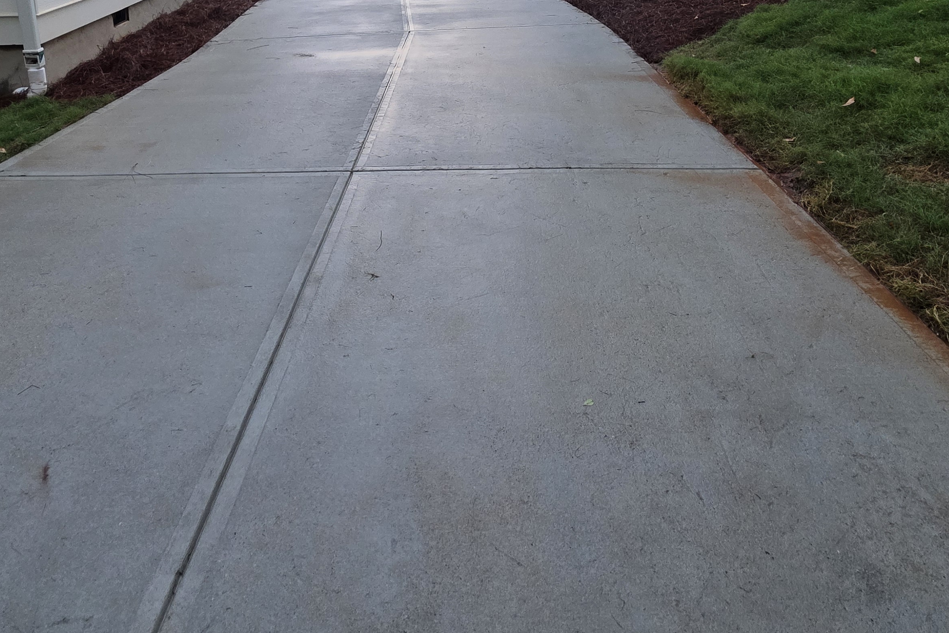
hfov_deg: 76.0
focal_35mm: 23
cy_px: 63
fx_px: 606
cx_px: 448
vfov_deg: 49.1
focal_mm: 2.2
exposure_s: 1/120
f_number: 1.9
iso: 200
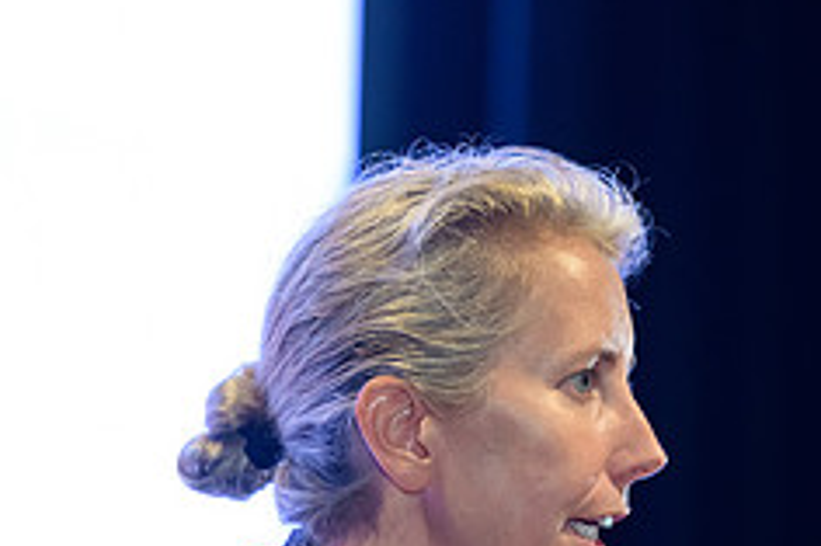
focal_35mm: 381
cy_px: 485
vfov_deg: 3.6
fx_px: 8683
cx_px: 828
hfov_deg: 5.4
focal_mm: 155
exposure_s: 1/160
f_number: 3.2
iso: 1600
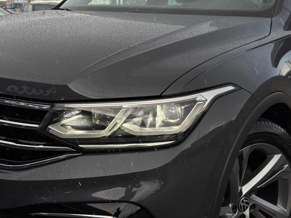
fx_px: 404
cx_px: 146
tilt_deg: -13.0
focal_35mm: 48
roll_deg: -0.6
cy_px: 109
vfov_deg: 30.3
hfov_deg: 39.7
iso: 64
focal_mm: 6.76
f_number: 1.78
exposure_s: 1/975
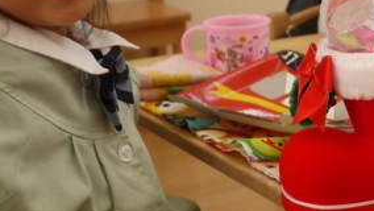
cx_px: 453
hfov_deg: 18.4
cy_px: 71
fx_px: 1091
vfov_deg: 11.0
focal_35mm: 110
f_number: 2.5
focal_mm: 14
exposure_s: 1/800
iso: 400
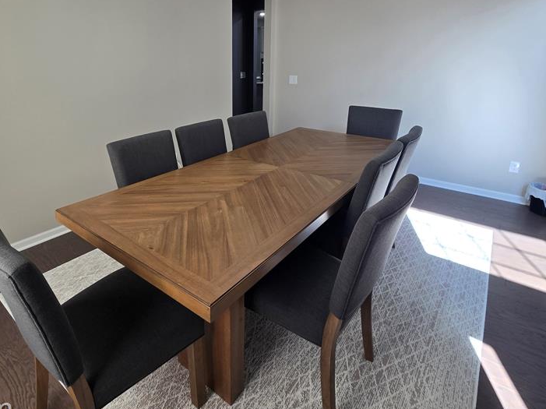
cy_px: 132
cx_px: 223
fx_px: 300
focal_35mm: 19
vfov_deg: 66.6
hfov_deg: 83.8
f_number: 2.2
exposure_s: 1/120
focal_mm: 2.2
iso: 64
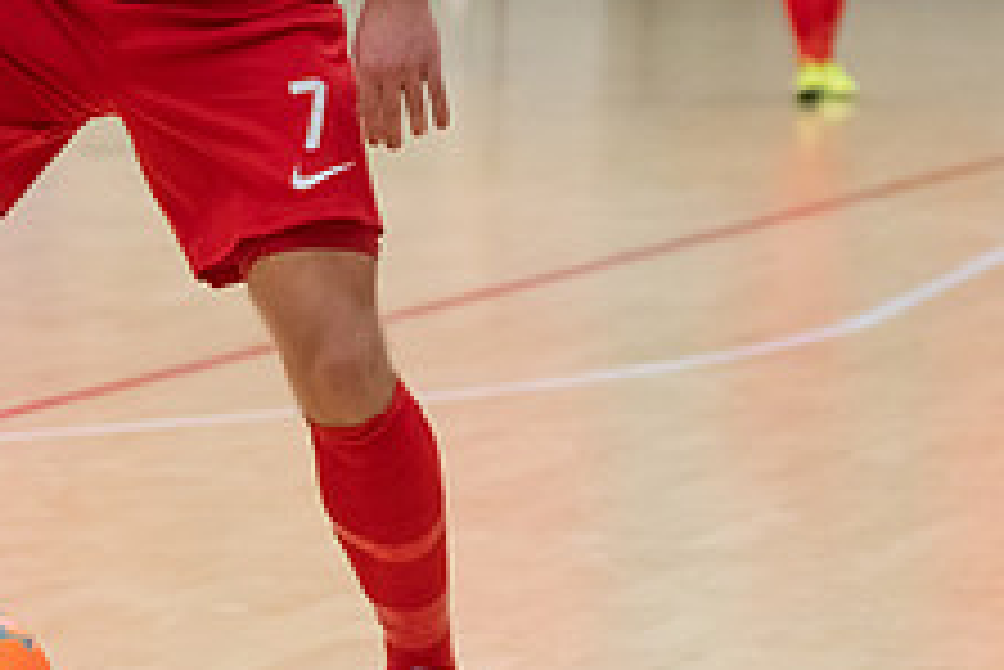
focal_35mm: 282
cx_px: 185
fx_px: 7869
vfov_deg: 4.9
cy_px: -83
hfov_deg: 7.3
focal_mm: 70
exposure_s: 1/800
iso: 800
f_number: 2.8
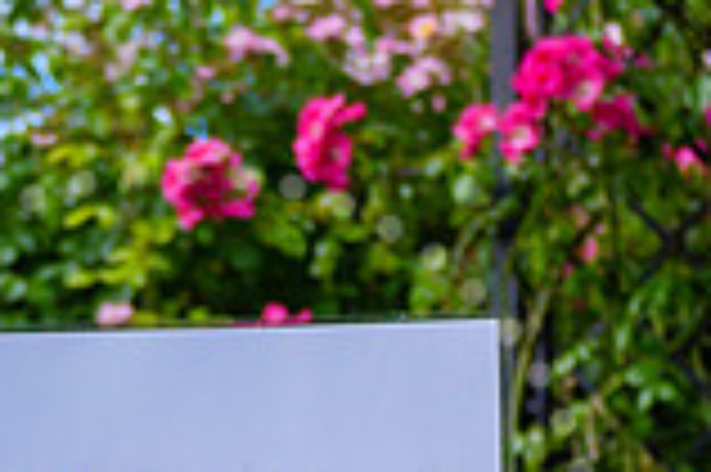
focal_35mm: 111
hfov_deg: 18.3
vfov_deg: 12.0
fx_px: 2190
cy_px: 582
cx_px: 180
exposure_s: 1/1600
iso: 200
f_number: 2.5
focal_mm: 14
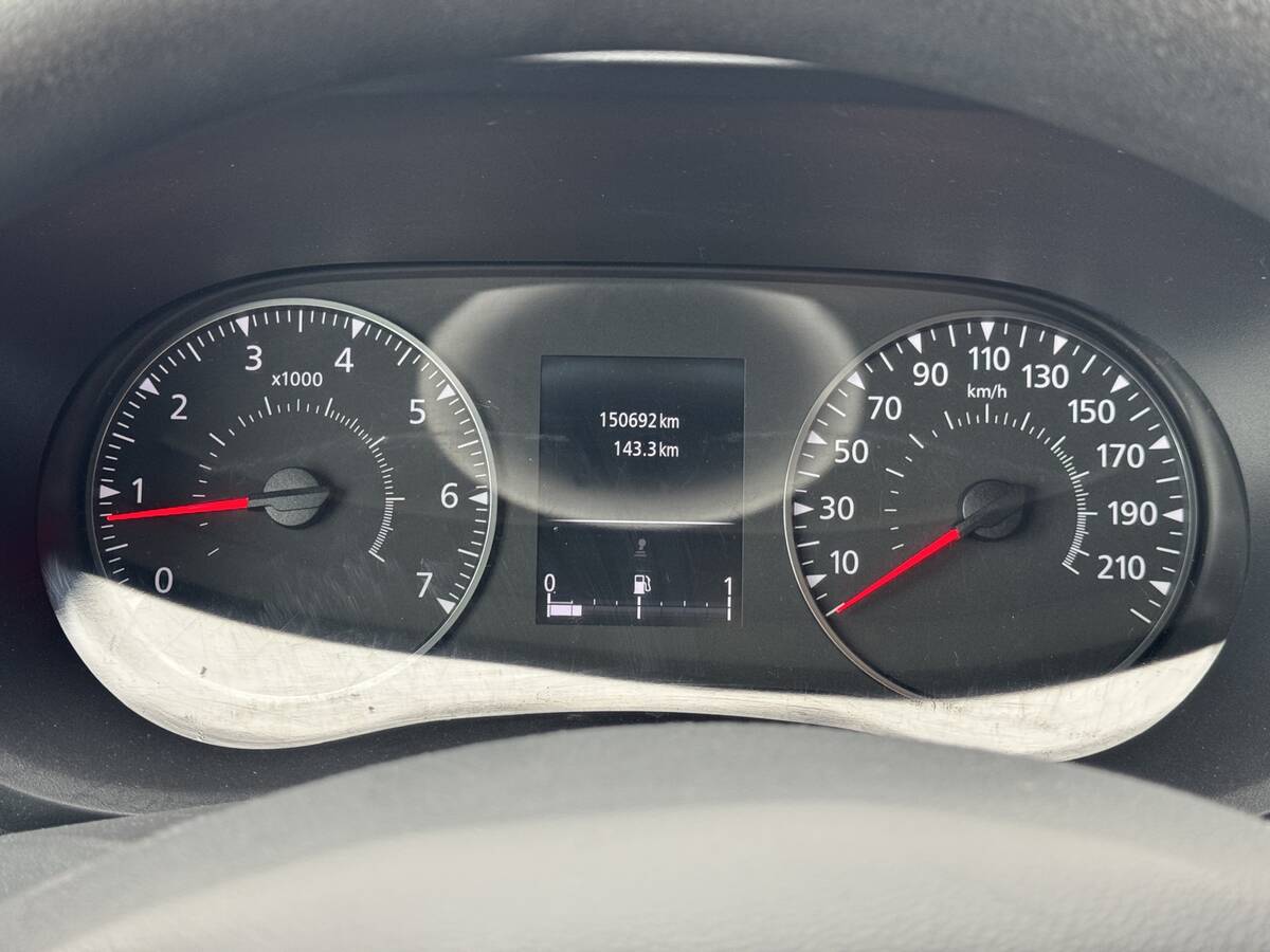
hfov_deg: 39.7
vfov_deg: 30.3
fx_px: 1761
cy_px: 476
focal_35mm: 48
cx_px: 635
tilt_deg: -36.5
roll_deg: -0.8
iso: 100
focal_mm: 6.76
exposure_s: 1/60
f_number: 1.78
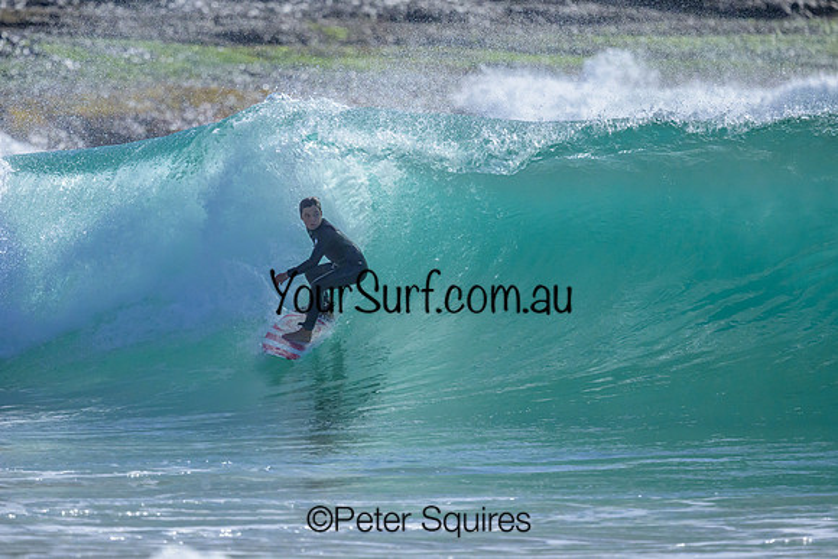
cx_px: 386
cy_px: 262
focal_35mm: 936
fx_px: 21782
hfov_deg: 2.2
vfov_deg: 1.5
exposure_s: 1/2000
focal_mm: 800
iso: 2500
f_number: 6.3
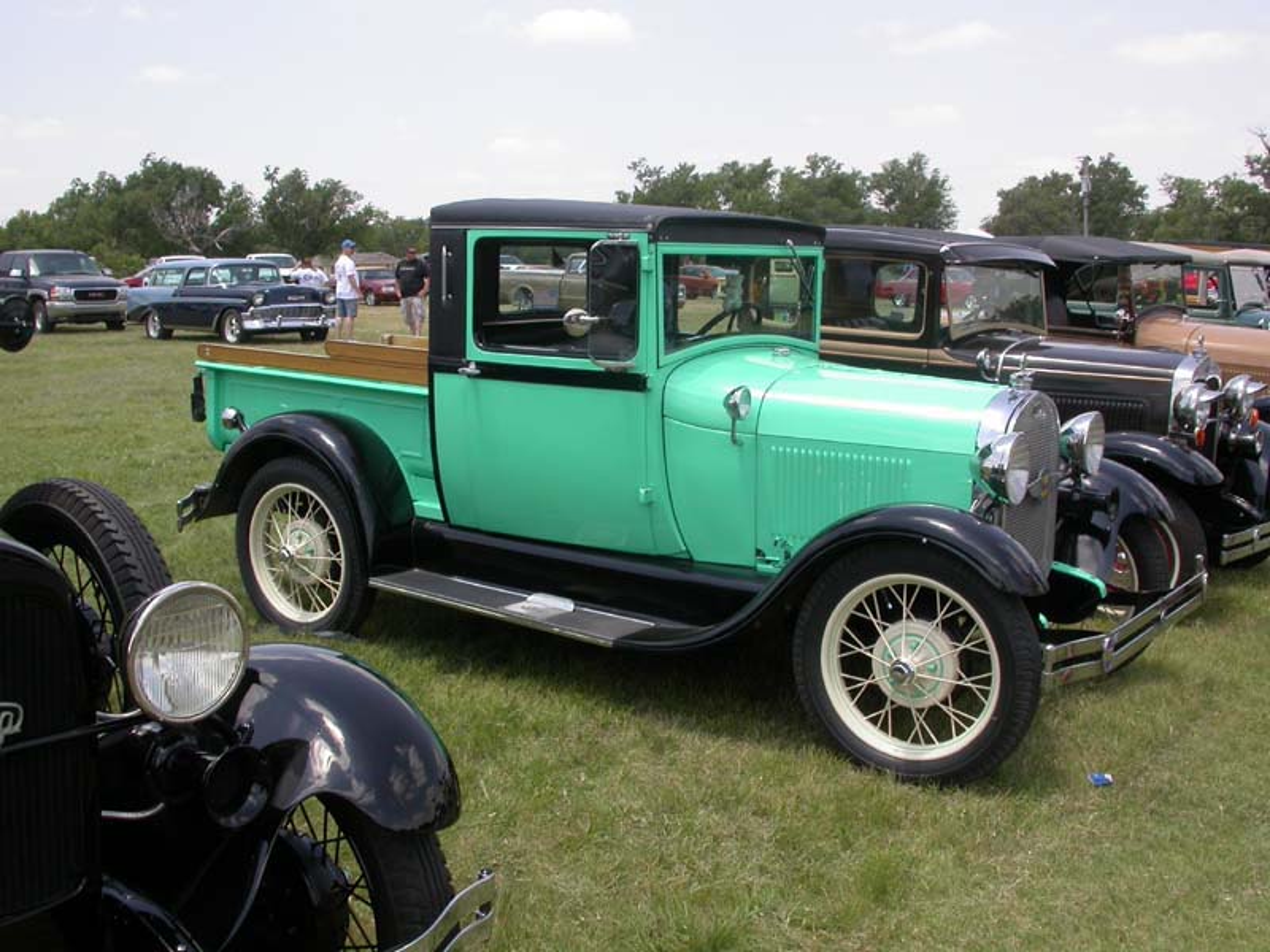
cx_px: 635
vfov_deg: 37.7
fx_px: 1394
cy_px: 476
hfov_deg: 49.0
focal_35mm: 38
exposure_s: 1/242
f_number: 6.7
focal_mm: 7.85
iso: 100
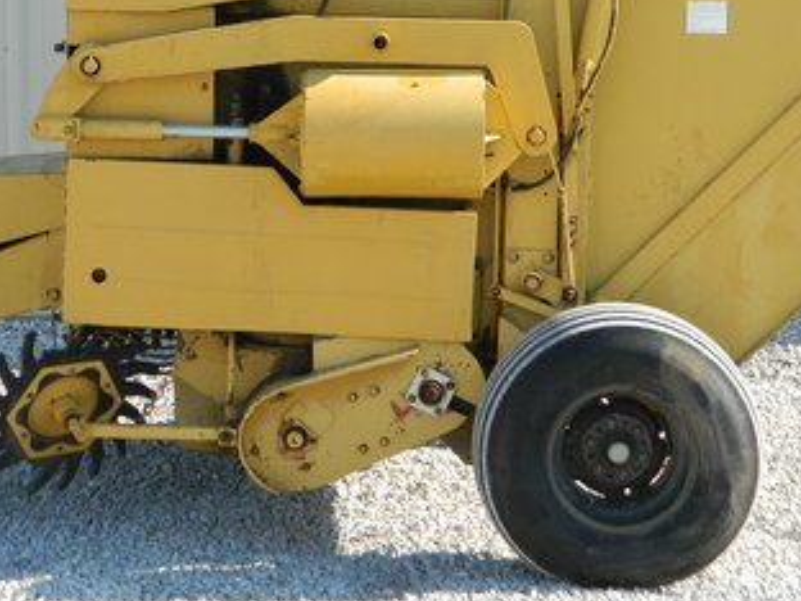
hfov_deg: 16.1
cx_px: 308
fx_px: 2823
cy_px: 92
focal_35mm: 122
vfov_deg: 12.1
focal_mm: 12.6
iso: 80
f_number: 4
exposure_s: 1/250
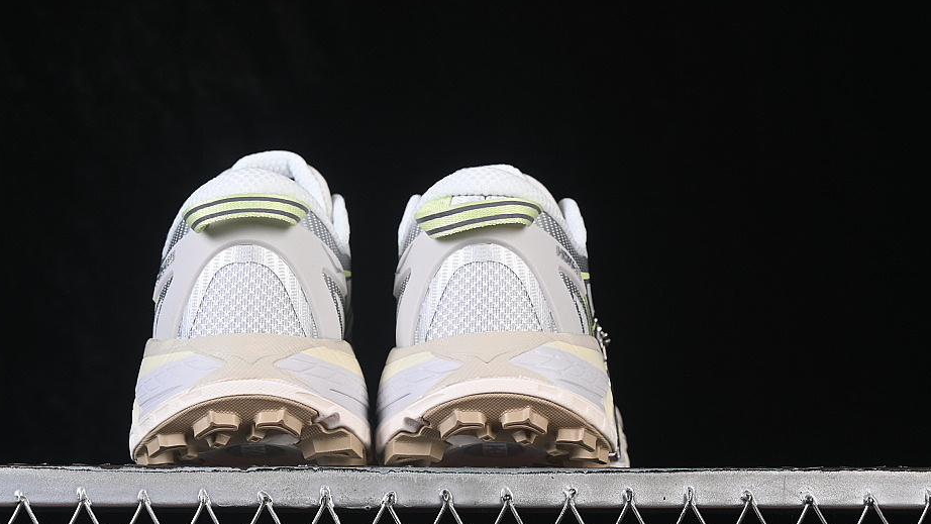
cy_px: 240
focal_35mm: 92
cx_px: 389
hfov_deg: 23.1
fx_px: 2272
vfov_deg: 13.2
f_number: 8
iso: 160
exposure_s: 1/80
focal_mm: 50
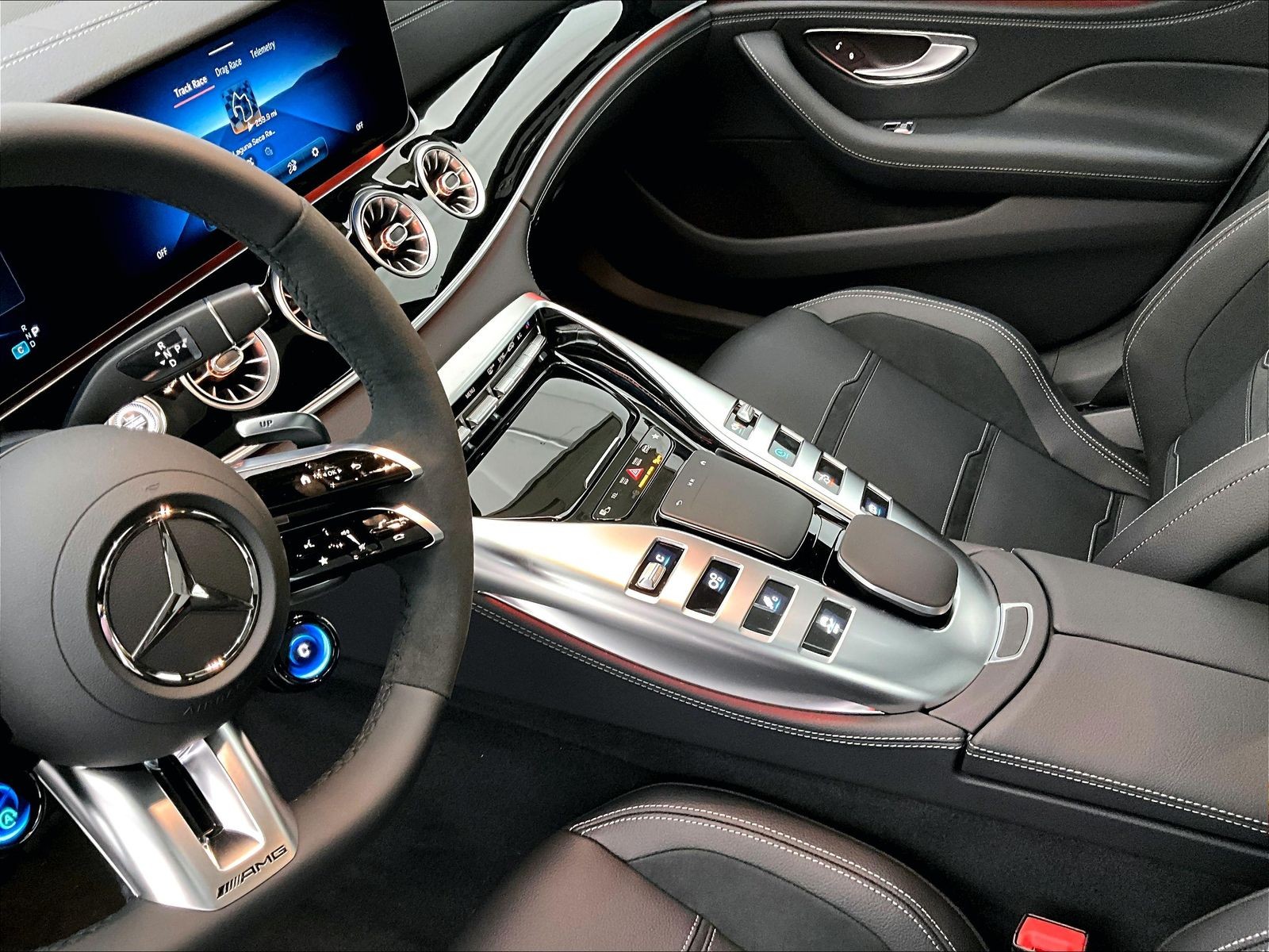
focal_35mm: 29
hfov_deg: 61.7
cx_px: 634
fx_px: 1063
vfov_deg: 48.2
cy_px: 476
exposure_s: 1/30
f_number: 1.8
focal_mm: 3
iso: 320
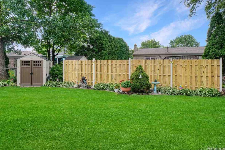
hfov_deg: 71.5
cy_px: 74
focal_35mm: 25
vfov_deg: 51.3
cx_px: 114
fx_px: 156
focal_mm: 16
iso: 640
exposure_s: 1/30
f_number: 16
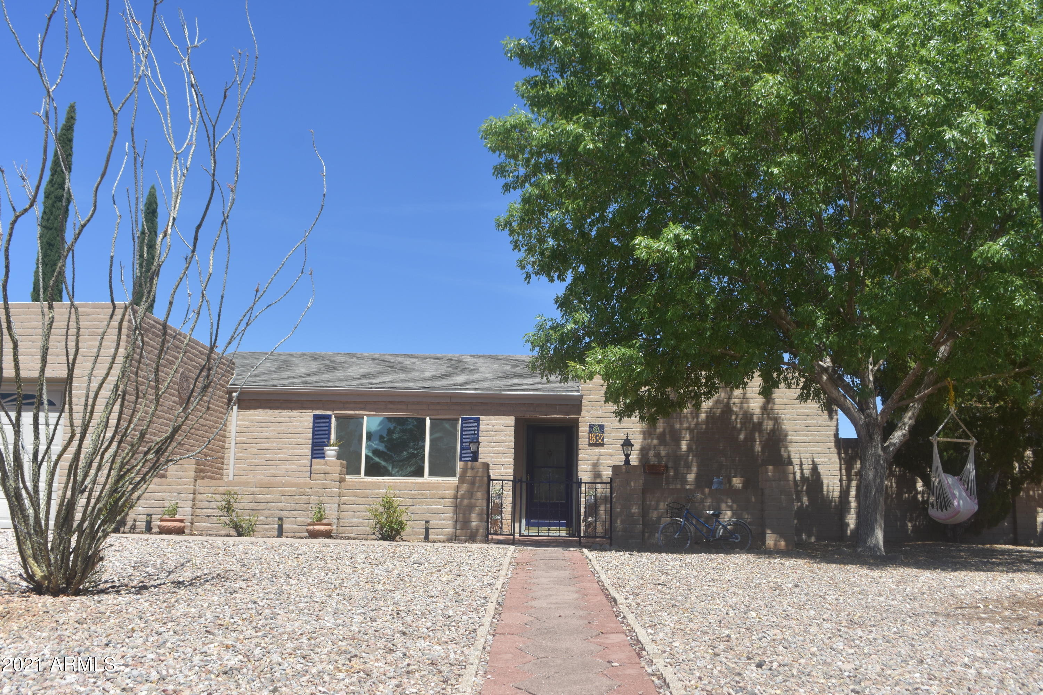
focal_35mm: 30
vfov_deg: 43.6
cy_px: 348
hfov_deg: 61.9
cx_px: 522
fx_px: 869
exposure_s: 1/500
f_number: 8
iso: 200
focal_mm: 20
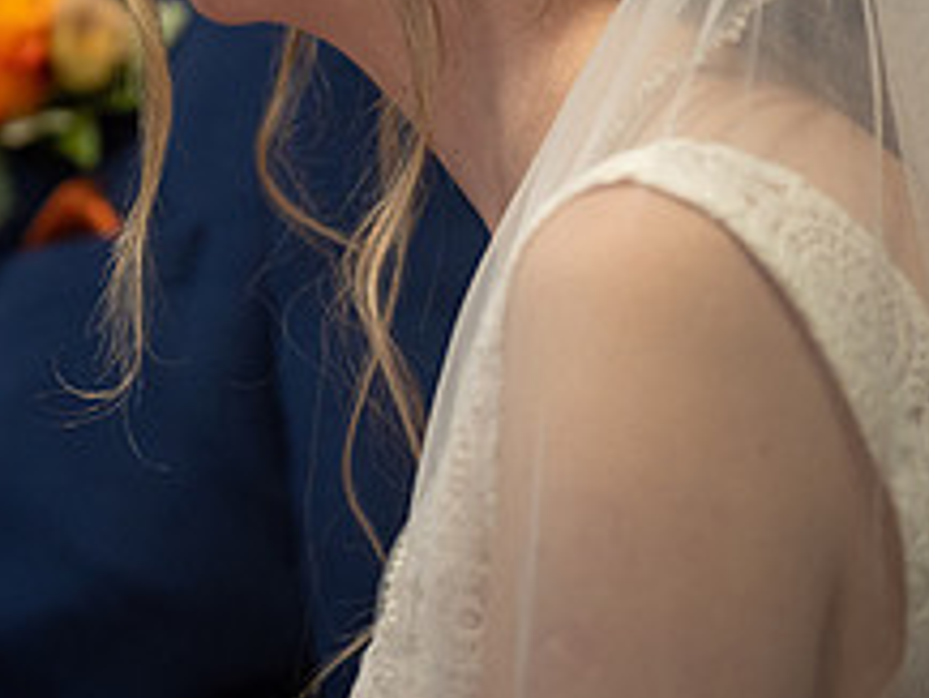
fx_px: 13426
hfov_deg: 4.0
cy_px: -86
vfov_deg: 3.0
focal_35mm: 500
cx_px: -205
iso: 1600
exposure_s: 1/125
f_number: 2.8
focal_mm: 195
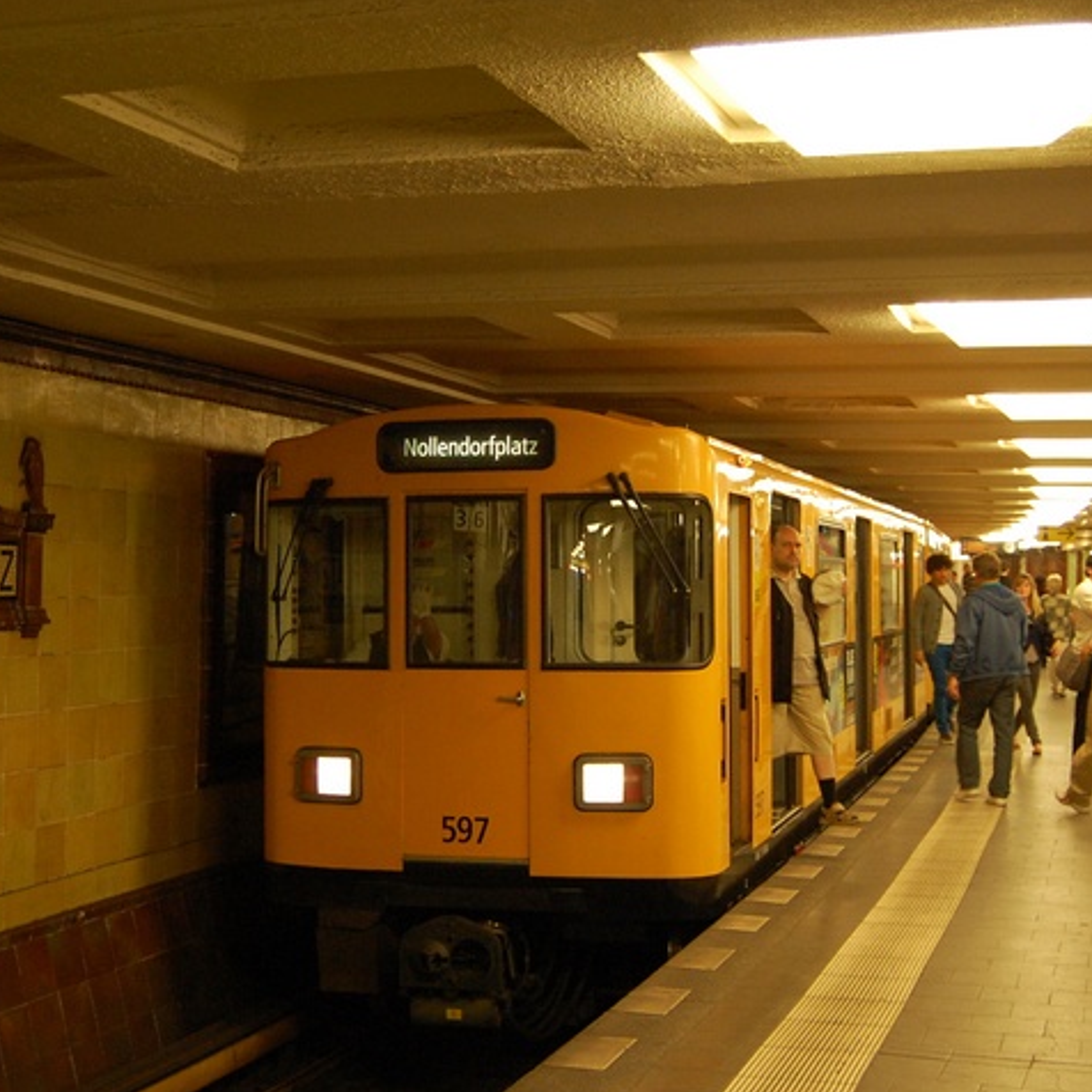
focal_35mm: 53
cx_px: 557
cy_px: 535
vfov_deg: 32.2
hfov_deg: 32.2
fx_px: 1892
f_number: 3.8
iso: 800
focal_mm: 22
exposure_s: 1/50
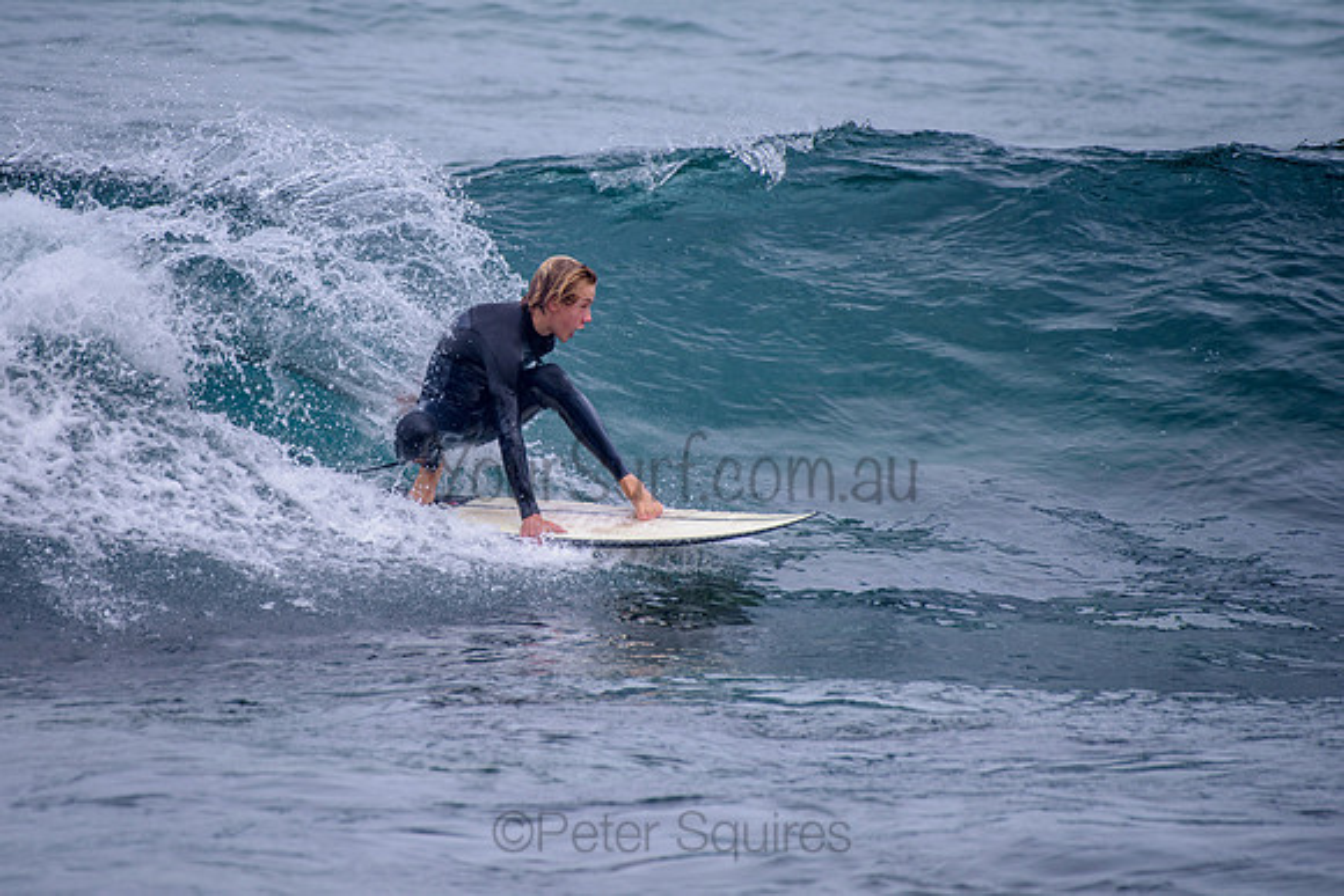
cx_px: 520
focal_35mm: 613
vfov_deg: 2.2
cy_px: 347
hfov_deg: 3.4
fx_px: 22891
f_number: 5.6
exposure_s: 1/2000
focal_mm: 500
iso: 200
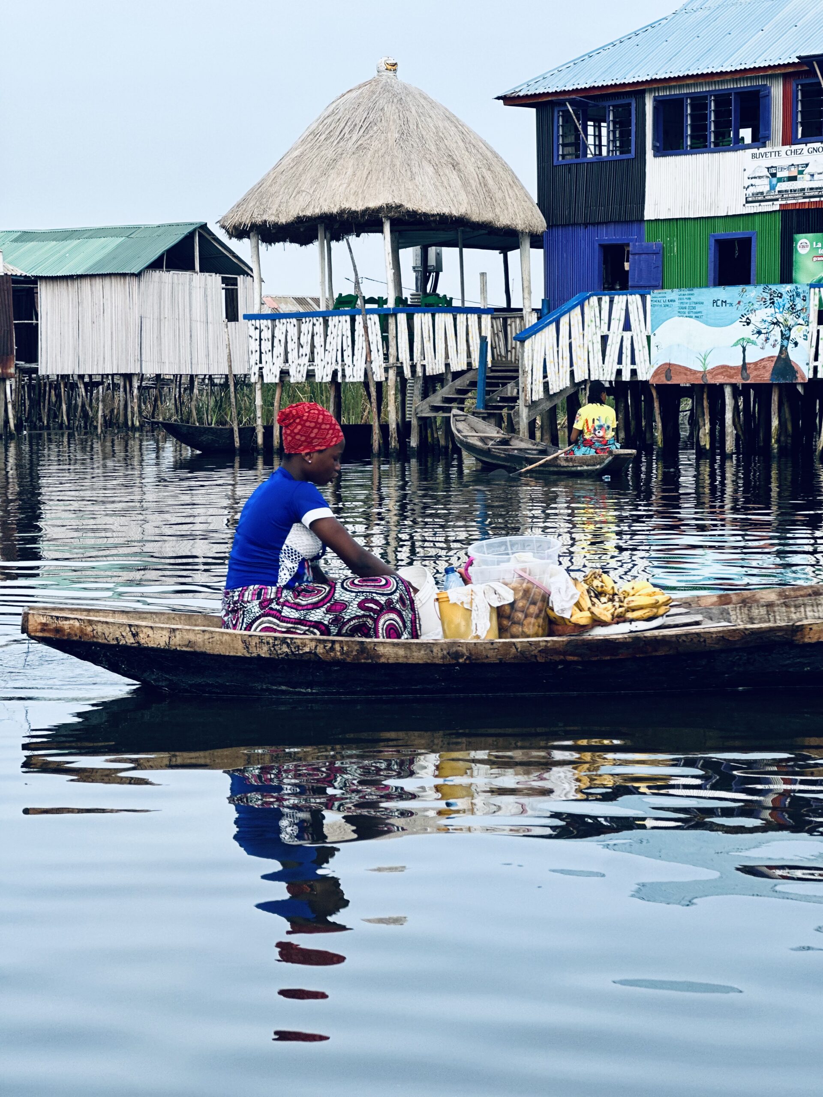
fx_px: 2441
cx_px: 412
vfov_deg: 25.3
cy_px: 548
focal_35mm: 77
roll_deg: -2.0
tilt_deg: -1.8
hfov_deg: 19.1
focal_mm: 9
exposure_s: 1/242
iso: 25
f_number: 2.8
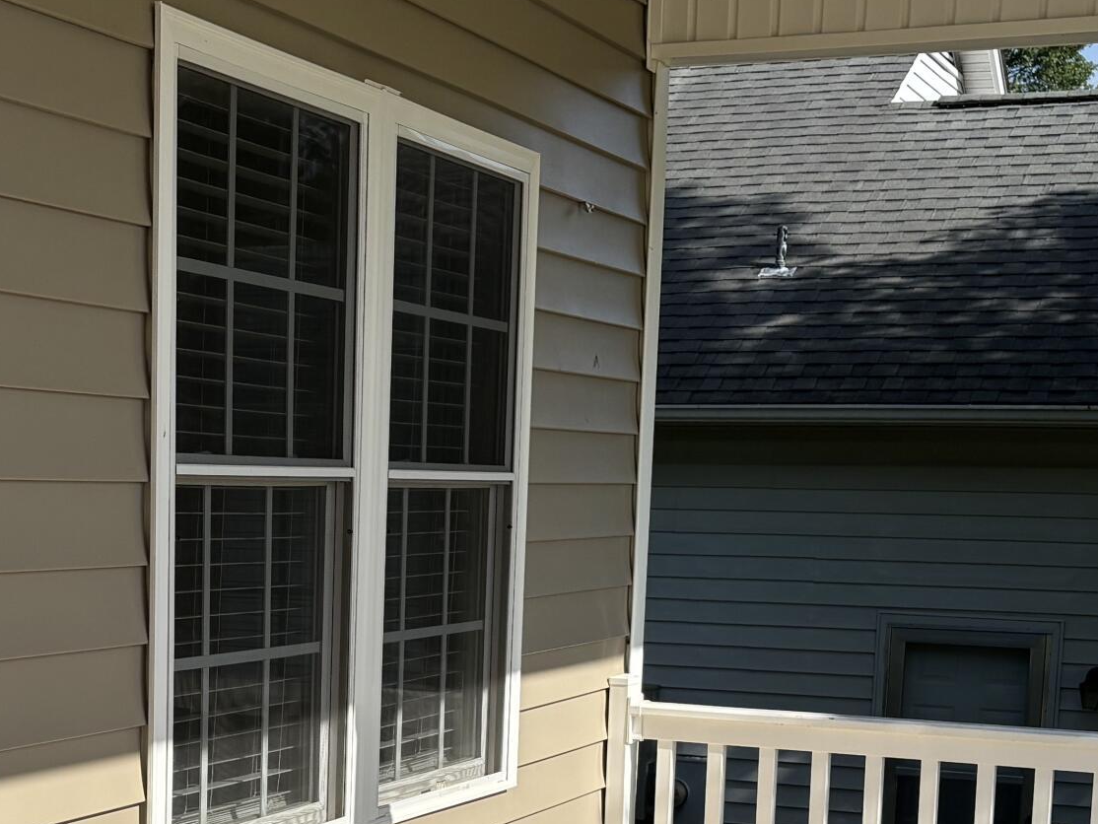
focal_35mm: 70
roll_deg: -1.5
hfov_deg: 27.6
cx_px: 352
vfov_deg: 20.4
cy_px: 802
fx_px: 2221
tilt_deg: -8.2
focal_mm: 5.96
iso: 50
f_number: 1.6
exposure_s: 1/4255
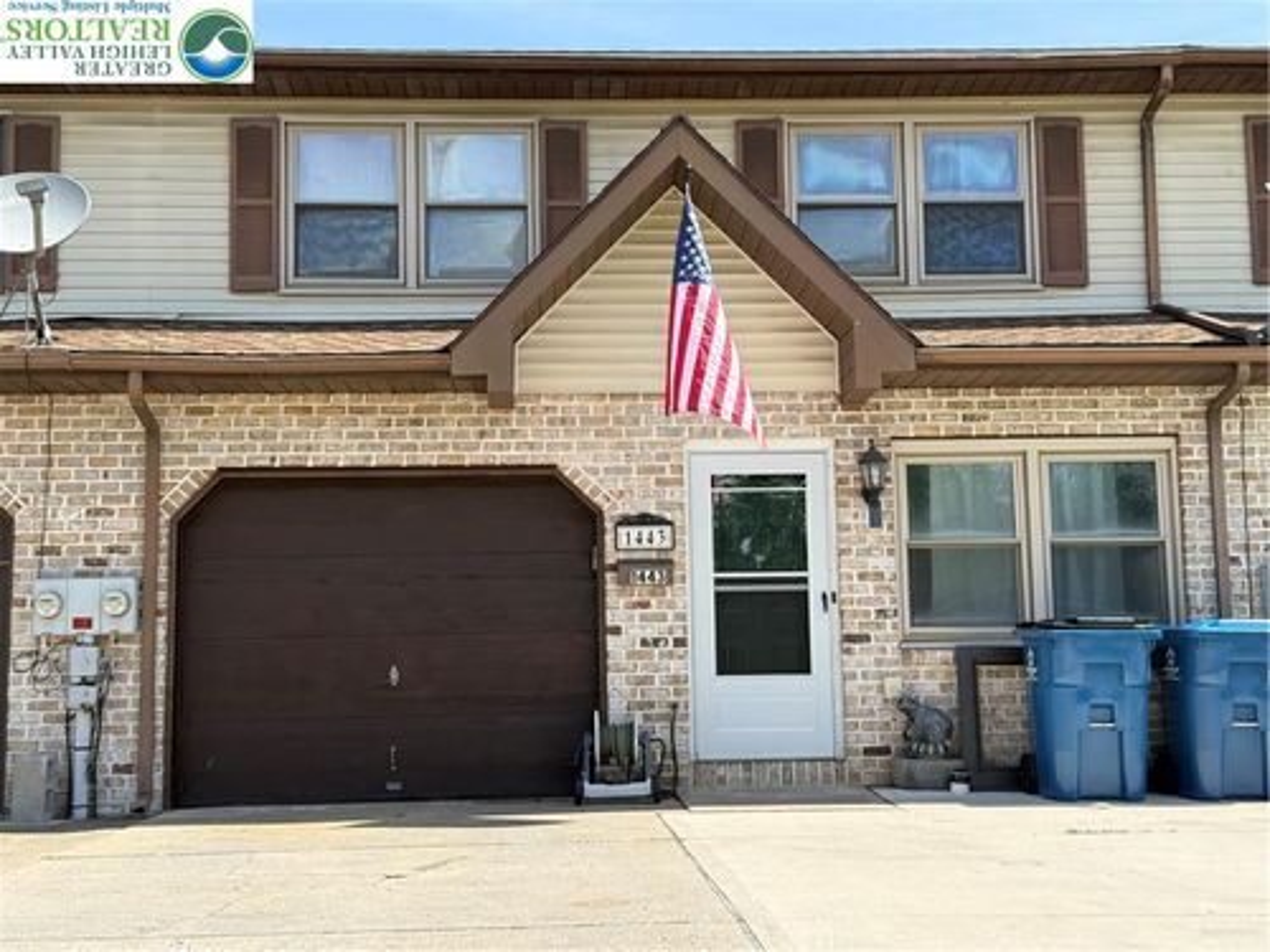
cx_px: 635
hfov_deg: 39.7
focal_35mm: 48
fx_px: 1761
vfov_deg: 30.3
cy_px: 476
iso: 80
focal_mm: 6.76
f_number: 1.78
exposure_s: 1/1429
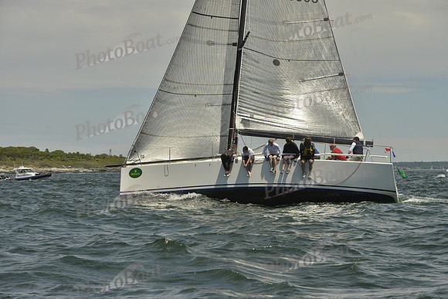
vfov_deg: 10.6
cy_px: 150
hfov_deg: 15.8
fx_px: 1618
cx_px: 224
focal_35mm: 130
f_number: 11
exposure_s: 1/1600
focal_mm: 130
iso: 280
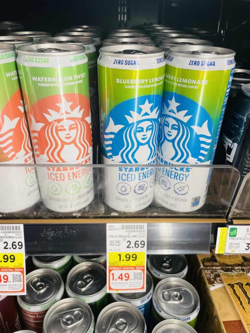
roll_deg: -1.1
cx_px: 125
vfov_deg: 67.3
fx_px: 250
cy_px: 166
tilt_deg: -24.4
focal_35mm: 26
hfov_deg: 53.1
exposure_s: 1/120
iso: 64
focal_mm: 4.2
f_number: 1.6
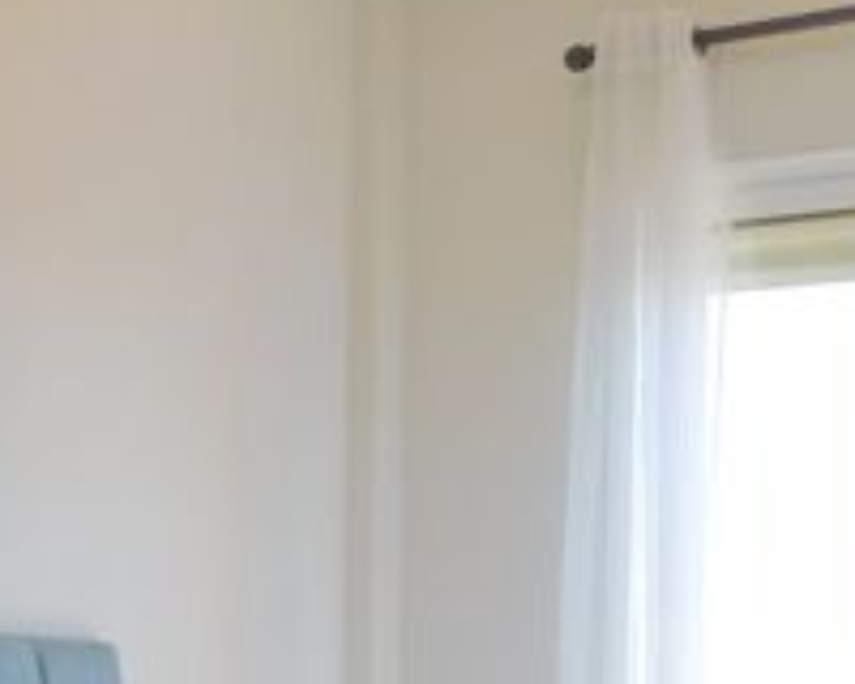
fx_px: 1999
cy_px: 928
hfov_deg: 24.1
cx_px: 361
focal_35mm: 79
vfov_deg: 17.9
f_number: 3
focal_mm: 4
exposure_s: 1/160
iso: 125
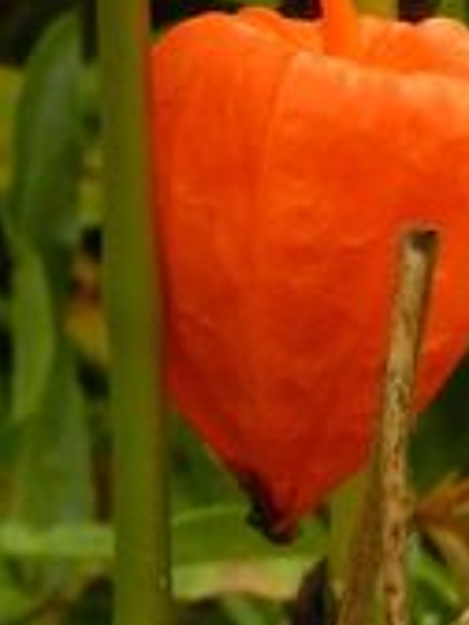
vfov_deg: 1.0
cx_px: 223
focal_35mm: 2022
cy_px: -778
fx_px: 36527
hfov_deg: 0.7
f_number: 5
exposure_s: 1/200
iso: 160
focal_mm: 75.7
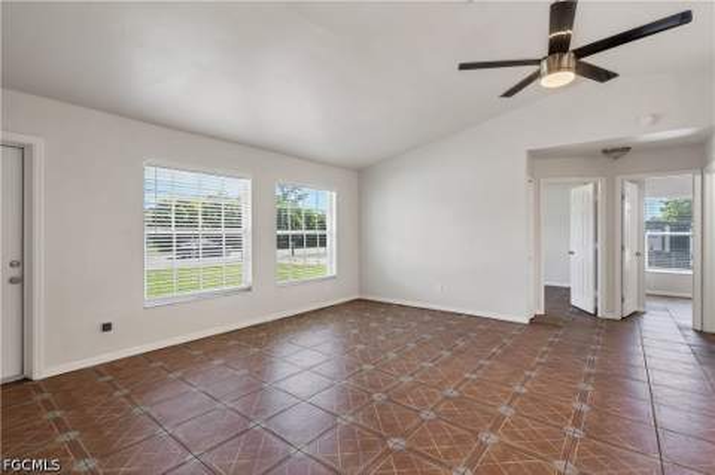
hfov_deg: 96.8
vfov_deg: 73.6
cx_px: 358
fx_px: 317
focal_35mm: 16
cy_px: 238
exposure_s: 1/50
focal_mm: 16
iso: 400
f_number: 8
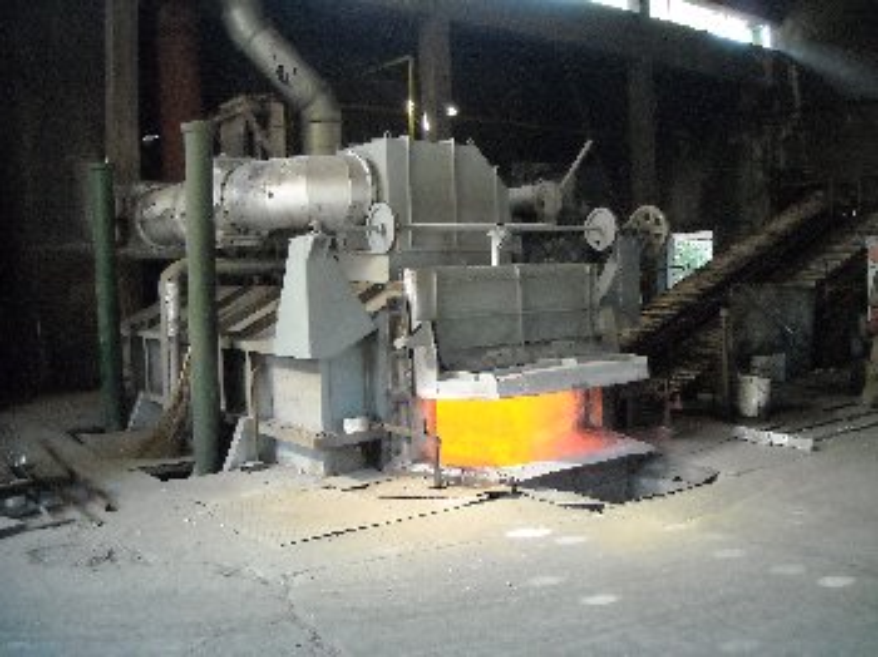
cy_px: 328
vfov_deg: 40.7
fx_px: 887
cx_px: 439
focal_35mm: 35
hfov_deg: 52.7
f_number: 2.8
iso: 800
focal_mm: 5.7
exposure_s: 1/141
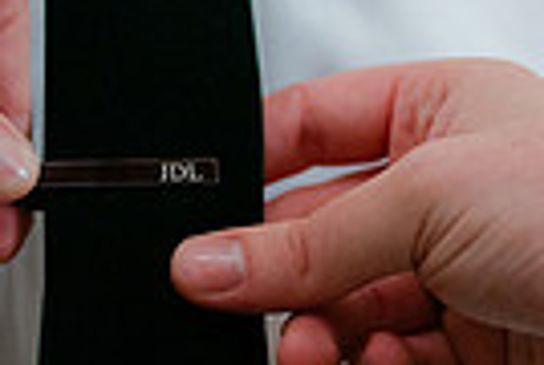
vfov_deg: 6.4
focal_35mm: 216
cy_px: 83
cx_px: 325
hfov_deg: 9.5
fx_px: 3271
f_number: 1.8
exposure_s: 1/125
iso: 320
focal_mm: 50
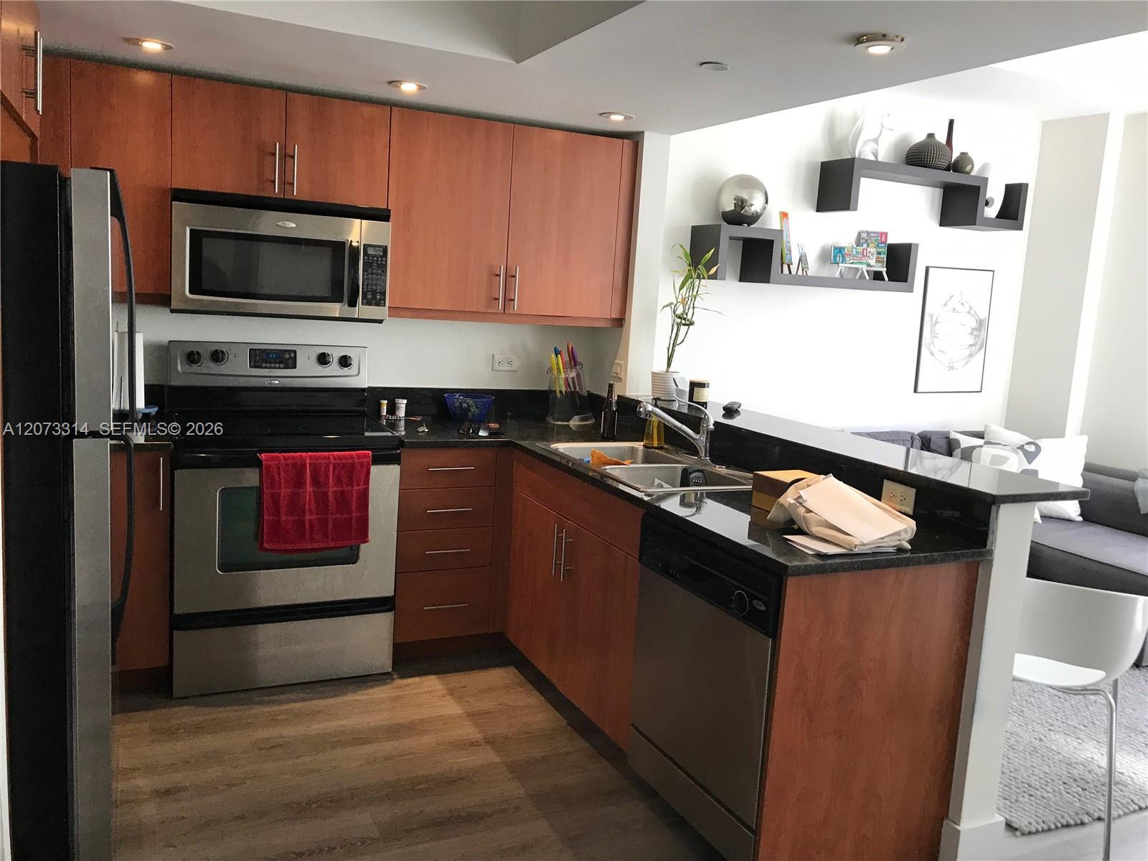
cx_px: 574
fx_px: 929
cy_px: 430
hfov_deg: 63.4
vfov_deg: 49.7
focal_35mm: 28
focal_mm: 3.99
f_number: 1.8
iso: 25
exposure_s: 1/30
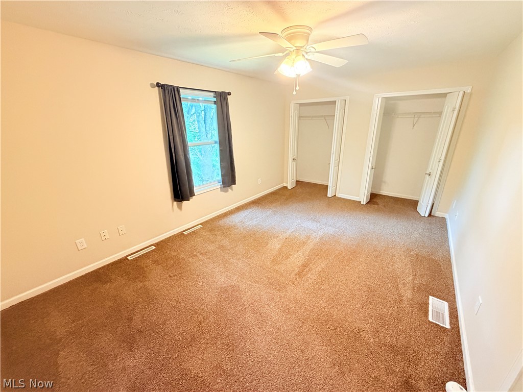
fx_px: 212
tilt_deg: -19.3
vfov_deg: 85.7
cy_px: 196
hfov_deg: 102.1
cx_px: 262
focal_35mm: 14
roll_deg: +1.4
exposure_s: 1/60
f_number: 2.2
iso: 500
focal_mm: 2.22
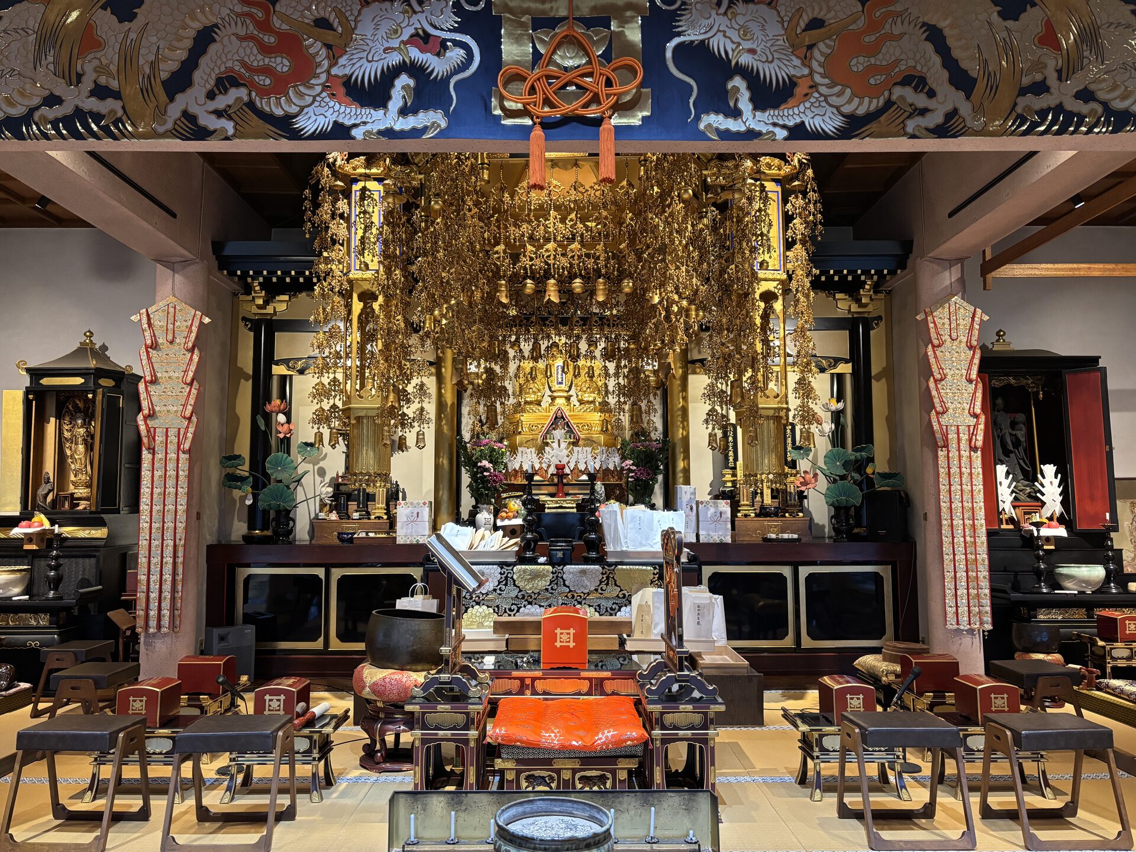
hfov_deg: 67.3
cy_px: 426
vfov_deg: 53.1
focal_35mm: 26
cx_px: 568
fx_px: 853
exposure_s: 1/59
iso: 320
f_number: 1.6
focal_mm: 5.96
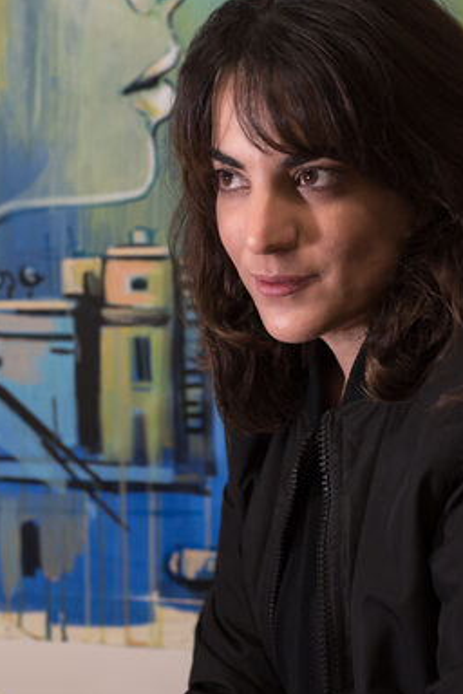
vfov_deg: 30.9
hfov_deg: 20.9
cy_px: 272
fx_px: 1254
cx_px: 263
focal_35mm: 65
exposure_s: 1/80
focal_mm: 50
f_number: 4.5
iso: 640
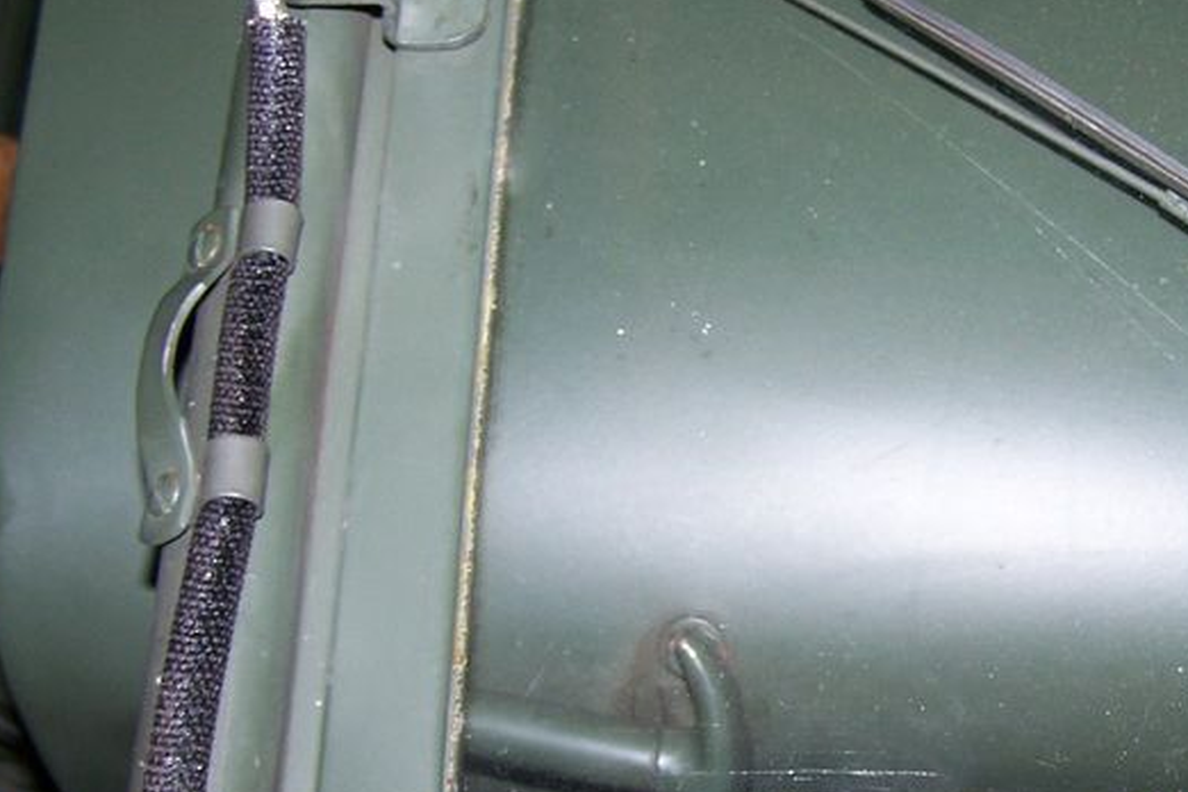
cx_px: 951
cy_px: 543
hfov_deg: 27.5
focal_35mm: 72
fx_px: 2376
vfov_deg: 18.9
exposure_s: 1/60
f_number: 2.8
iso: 80
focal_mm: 6.3
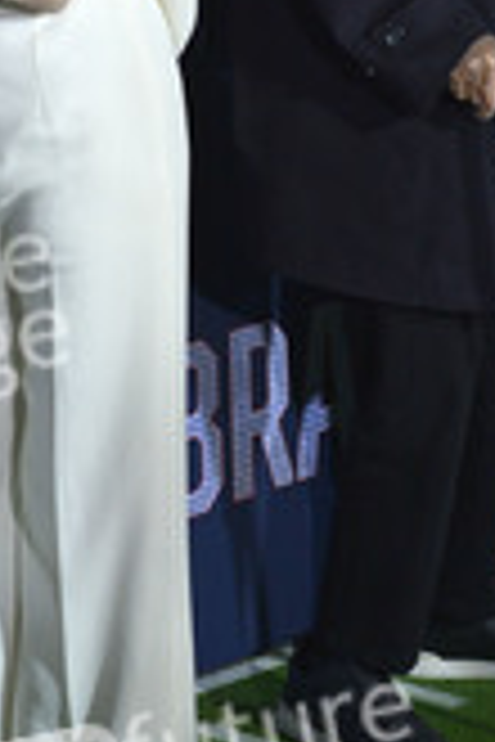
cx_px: 331
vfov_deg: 10.8
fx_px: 3898
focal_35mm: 189
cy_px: 117
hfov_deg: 7.3
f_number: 6.3
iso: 2000
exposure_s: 1/320
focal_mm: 78
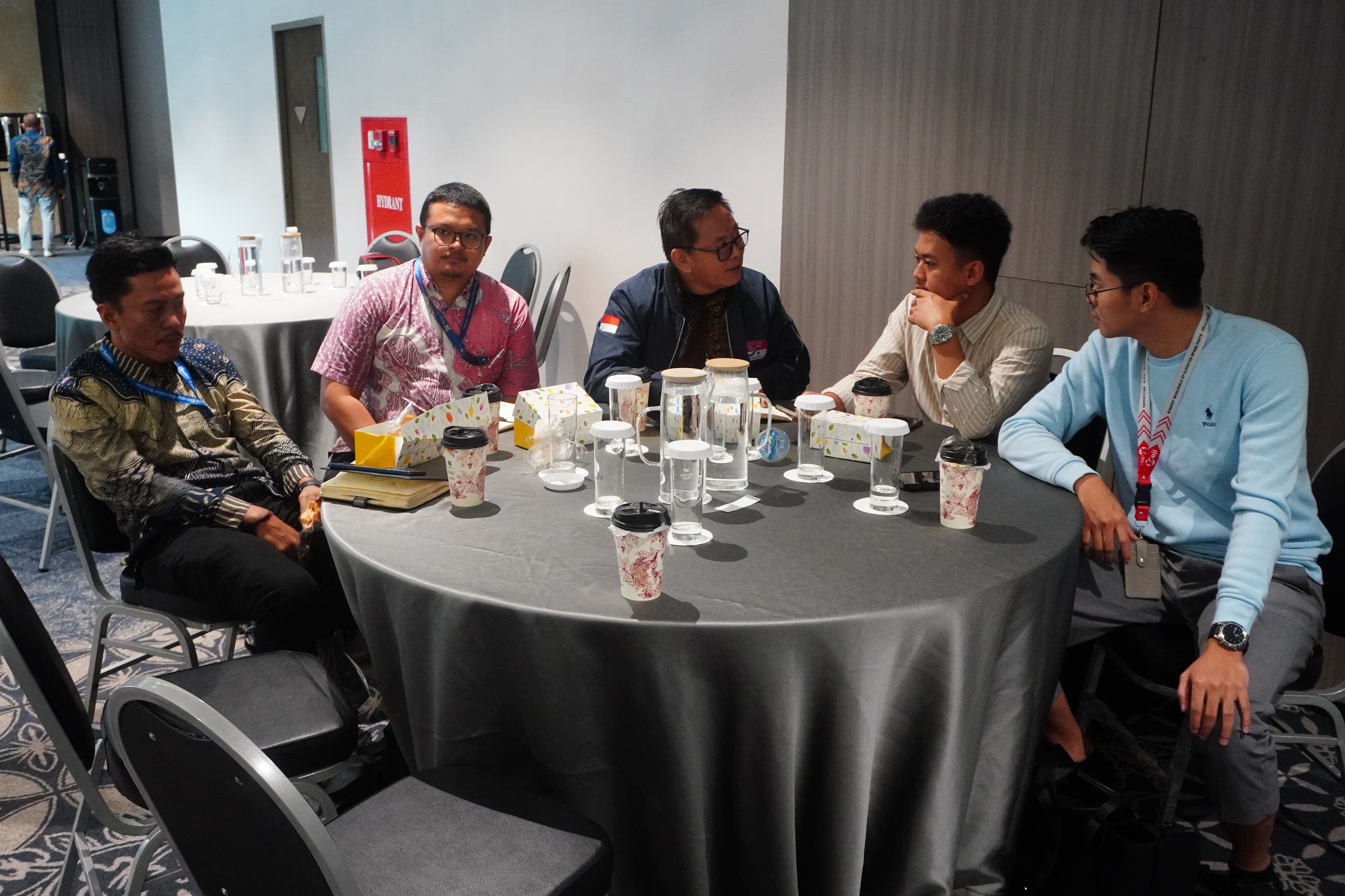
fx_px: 1177
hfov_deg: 59.5
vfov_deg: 41.7
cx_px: 672
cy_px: 448
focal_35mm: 32
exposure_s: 1/40
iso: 4000
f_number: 5.6
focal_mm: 21
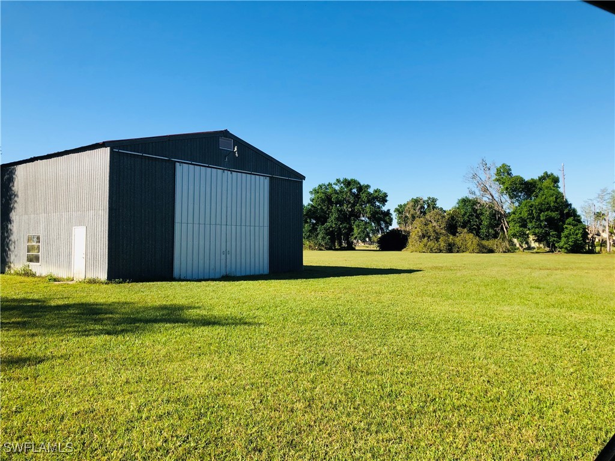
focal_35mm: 28
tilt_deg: +0.7
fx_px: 497
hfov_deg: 63.4
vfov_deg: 49.7
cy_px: 230
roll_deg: -0.4
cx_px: 308
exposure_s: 1/1412
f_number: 1.8
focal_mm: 3.99
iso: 20
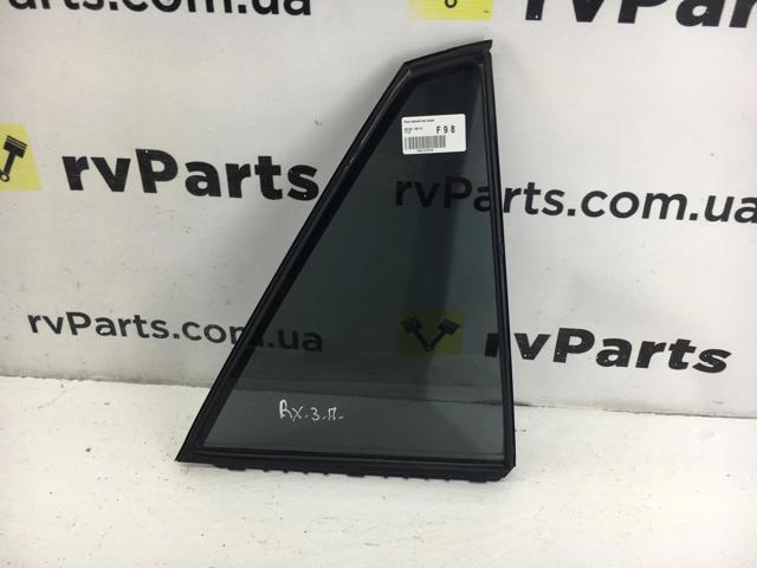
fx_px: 634
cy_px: 284
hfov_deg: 61.7
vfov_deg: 48.2
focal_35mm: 29
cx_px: 378
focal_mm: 4.15
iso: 25
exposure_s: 1/50
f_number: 2.2
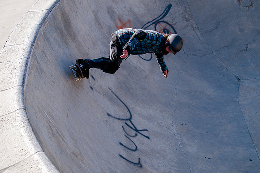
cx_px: 148
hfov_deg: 40.4
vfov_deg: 27.5
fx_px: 353
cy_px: 75
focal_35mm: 49
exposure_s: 1/500
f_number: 4.5
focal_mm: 40
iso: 200
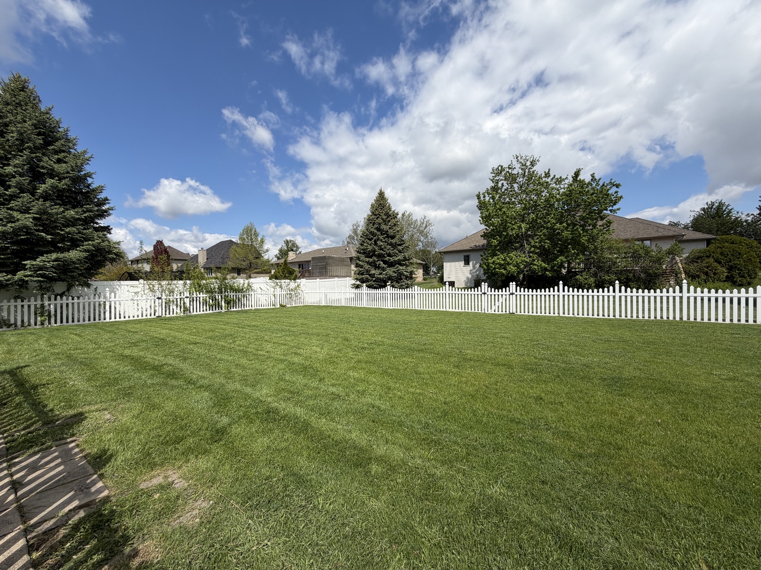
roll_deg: +1.2
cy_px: 285
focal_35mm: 14
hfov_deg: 102.1
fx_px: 308
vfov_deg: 85.7
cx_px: 380
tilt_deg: -0.2
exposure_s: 1/1189
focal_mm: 2.22
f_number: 2.2
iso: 20
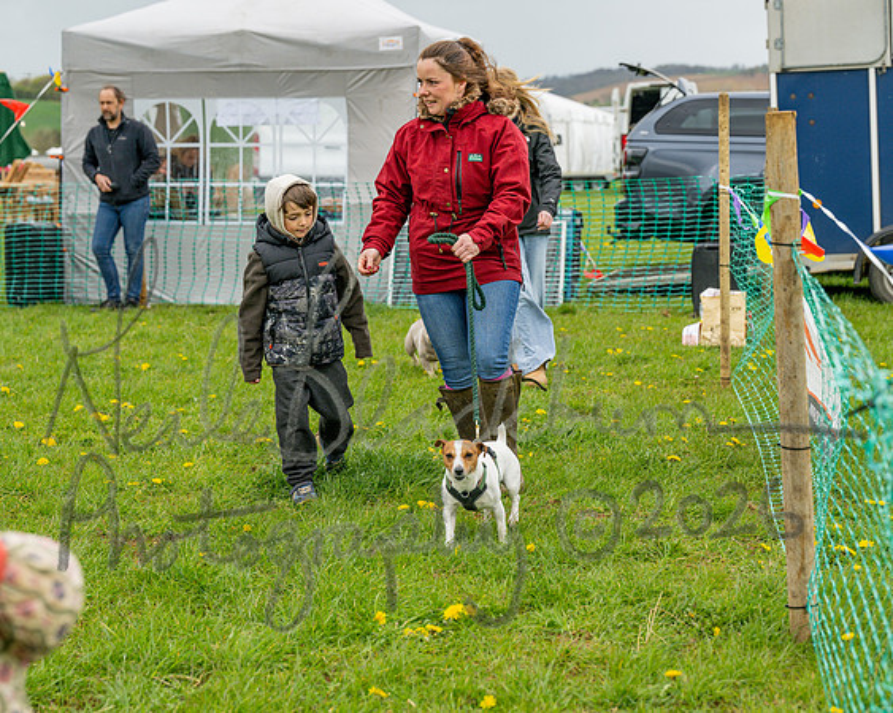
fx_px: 2083
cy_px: 356
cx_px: 450
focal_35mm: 79
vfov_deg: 19.4
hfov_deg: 24.2
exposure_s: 1/2000
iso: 400
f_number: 4.5
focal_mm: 70
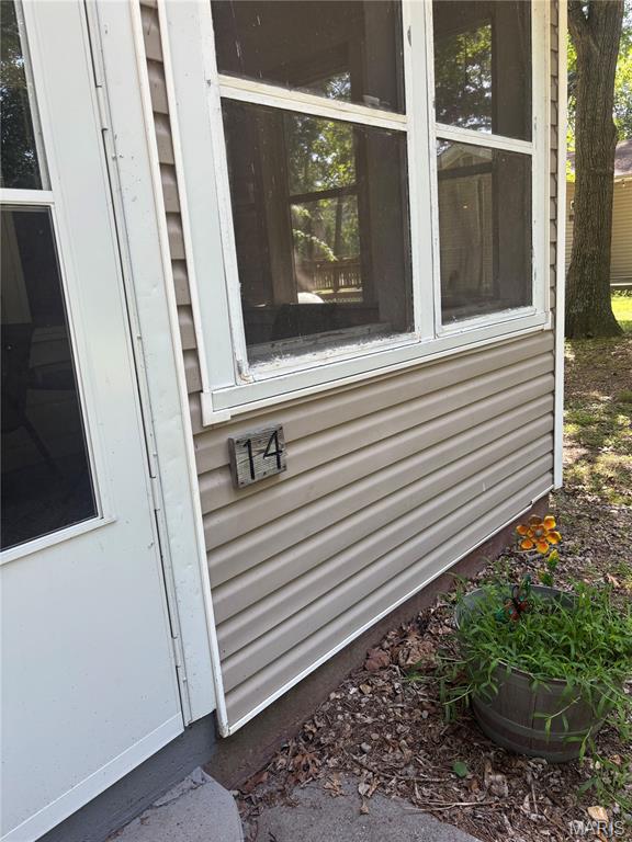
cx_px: 316
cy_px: 421
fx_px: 633
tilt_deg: -11.2
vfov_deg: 67.3
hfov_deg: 53.1
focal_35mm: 26
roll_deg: +3.3
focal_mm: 5.96
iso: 40
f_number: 1.6
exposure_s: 1/228
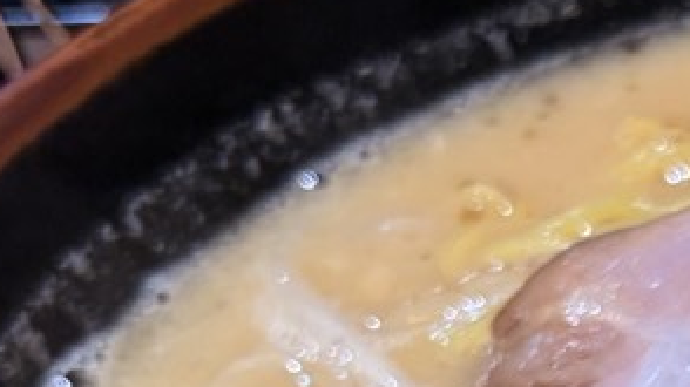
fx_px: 2469
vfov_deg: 8.6
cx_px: 969
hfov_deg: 15.0
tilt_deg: -47.2
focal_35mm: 135
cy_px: 711
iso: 200
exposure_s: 1/50
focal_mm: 5.96
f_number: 1.6
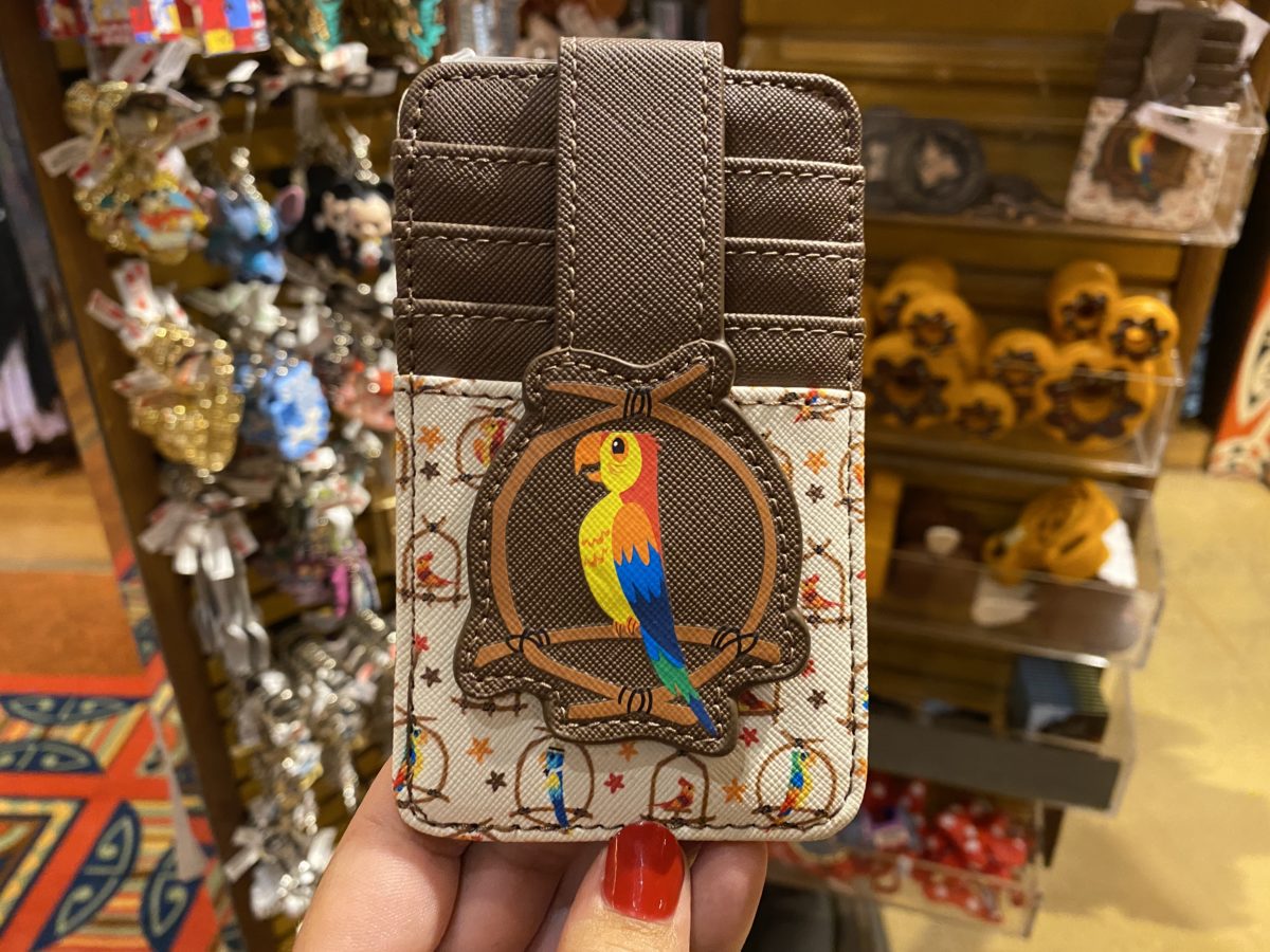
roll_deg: -0.4
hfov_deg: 67.3
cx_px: 635
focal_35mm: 26
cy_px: 476
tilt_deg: -27.5
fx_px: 954
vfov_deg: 53.1
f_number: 1.8
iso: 500
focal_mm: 4.25
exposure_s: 1/40
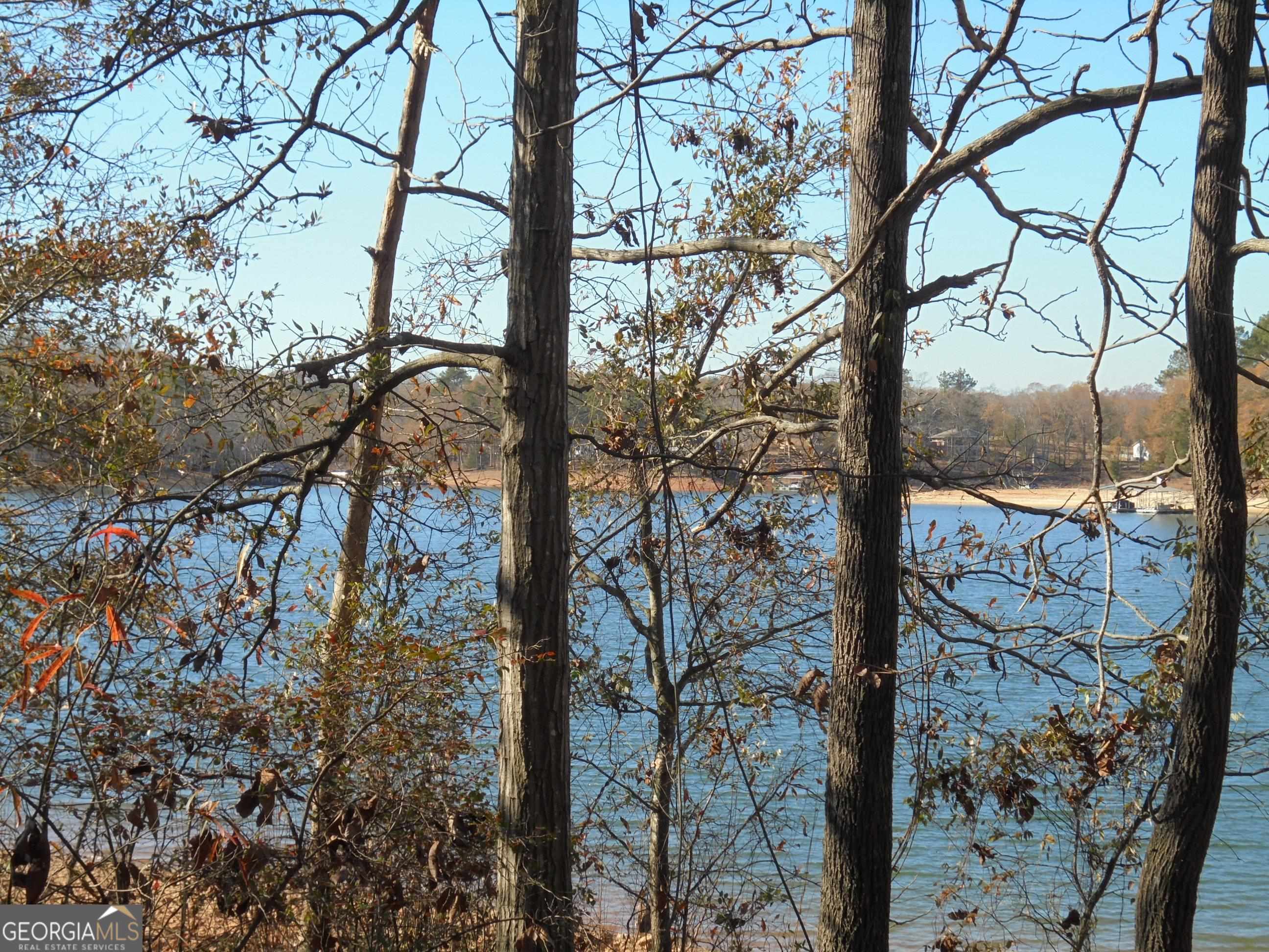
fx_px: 2346
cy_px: 476
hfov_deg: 30.3
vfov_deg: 22.9
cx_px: 634
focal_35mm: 64
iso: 100
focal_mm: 11.5
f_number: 5.6
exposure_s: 1/250
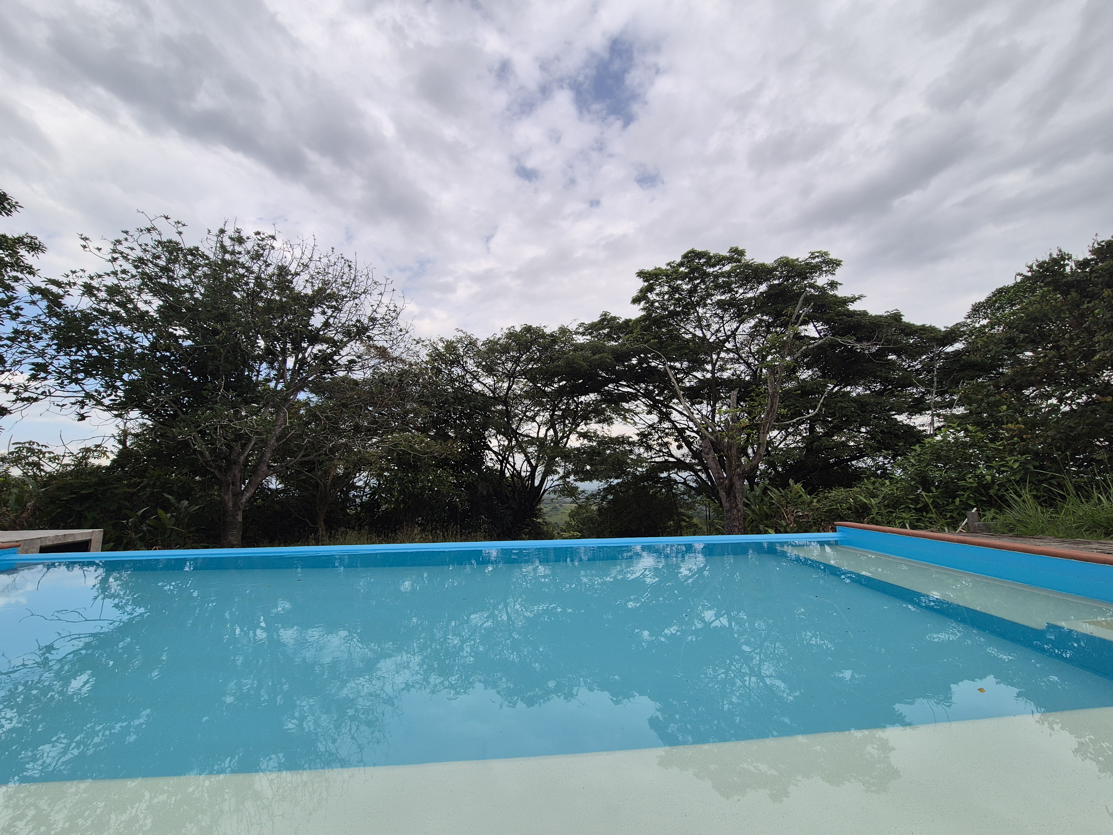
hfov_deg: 106.2
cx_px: 556
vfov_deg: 89.9
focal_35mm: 13
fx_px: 418
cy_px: 418
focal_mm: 2.2
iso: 50
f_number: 2.2
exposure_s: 1/1792
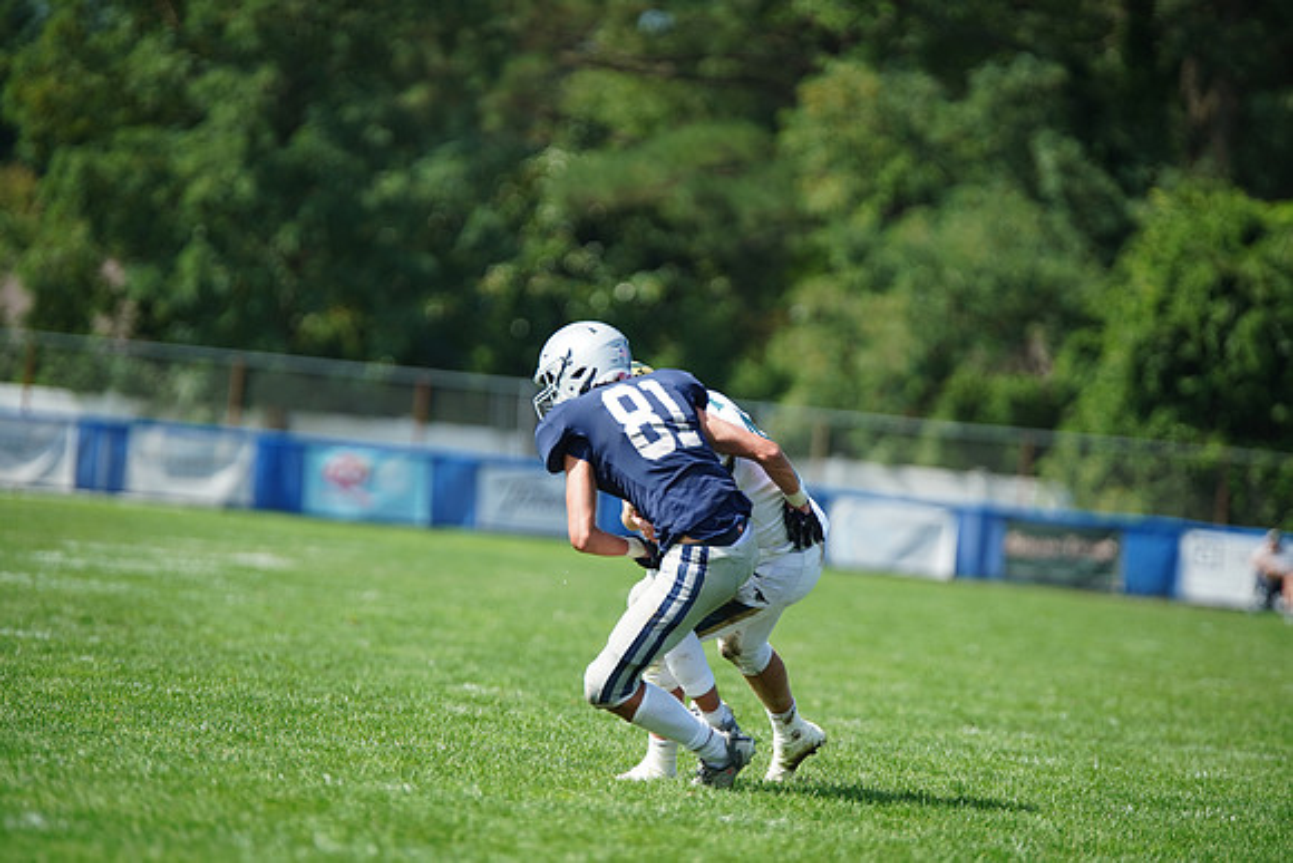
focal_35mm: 247
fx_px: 8873
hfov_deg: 8.3
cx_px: 646
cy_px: 432
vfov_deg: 5.6
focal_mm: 247
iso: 400
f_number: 2.8
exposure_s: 1/3200
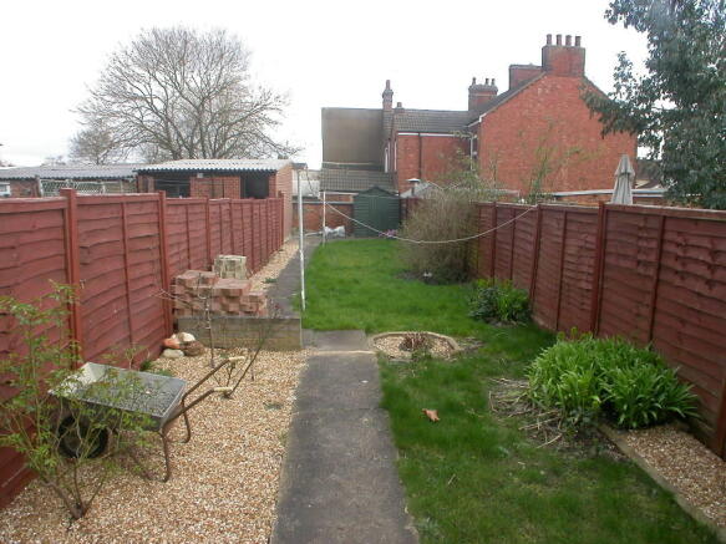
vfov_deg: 37.7
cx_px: 363
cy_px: 272
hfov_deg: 49.0
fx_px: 797
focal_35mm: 38
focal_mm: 7.85
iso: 100
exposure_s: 1/125
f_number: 5.3
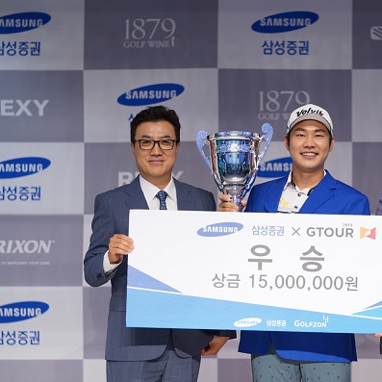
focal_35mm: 257
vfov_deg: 6.8
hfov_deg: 6.8
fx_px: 3209
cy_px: 191
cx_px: 284
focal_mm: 200
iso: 320
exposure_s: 1/200
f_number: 2.8
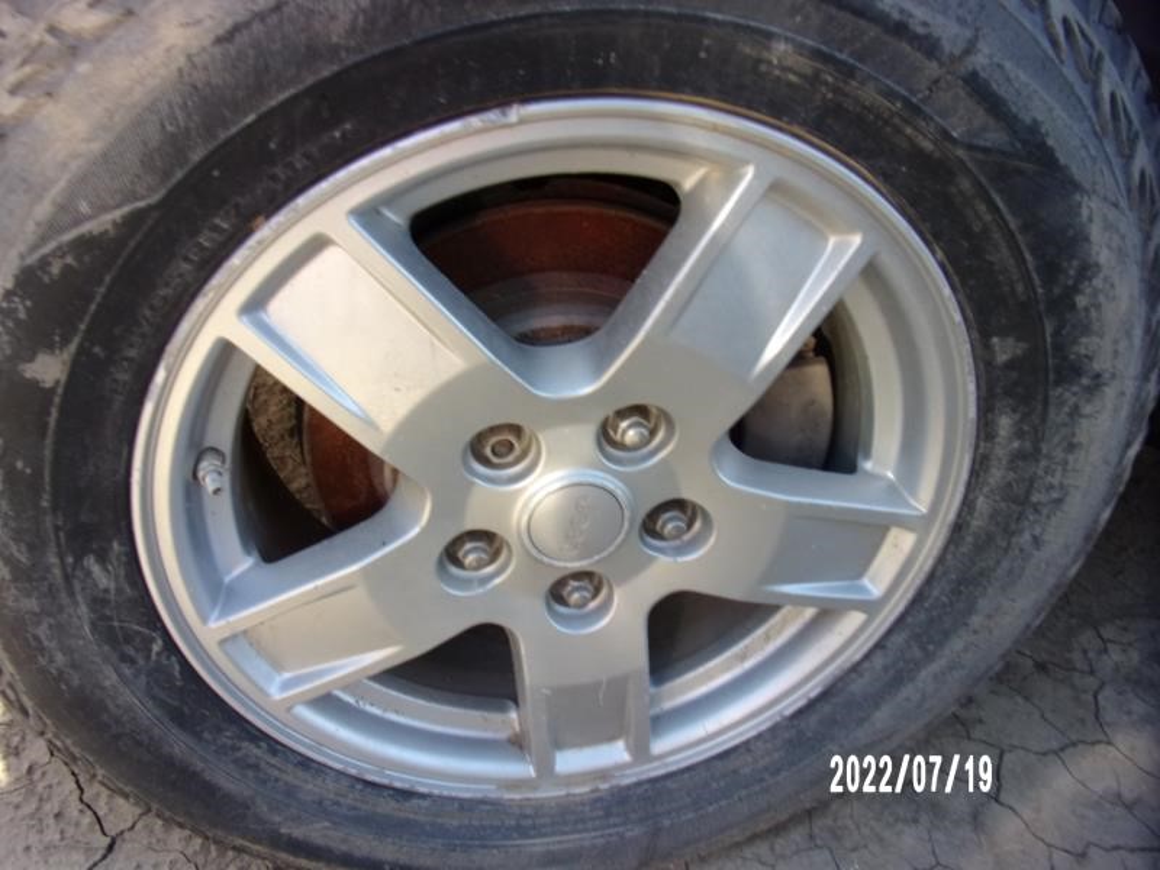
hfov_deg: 71.6
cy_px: 435
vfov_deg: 56.8
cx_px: 580
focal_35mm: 24
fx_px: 804
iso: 80
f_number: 3.3
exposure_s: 1/105
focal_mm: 4.3
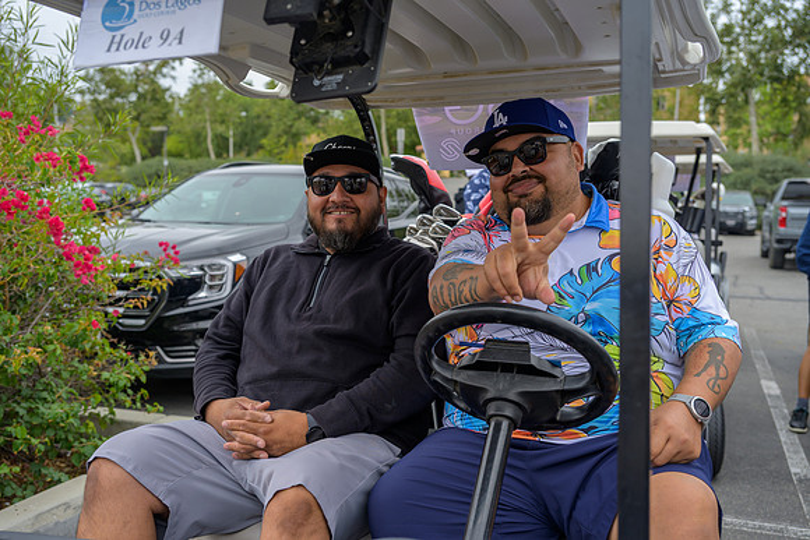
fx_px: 810
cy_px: 270
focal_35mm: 36
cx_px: 405
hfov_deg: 53.1
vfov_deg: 36.9
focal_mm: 36
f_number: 4
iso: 100
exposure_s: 1/200
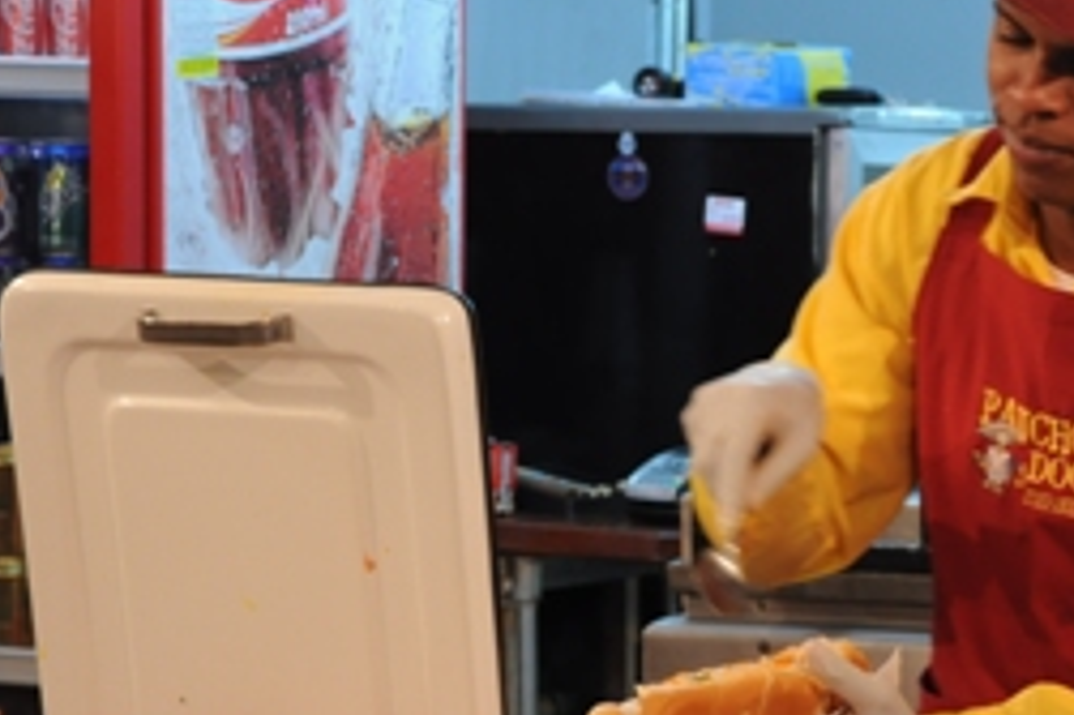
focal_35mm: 173
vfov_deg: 7.9
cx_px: 920
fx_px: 5158
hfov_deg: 11.8
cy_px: 514
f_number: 5
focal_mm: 58
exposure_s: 1/50
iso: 800
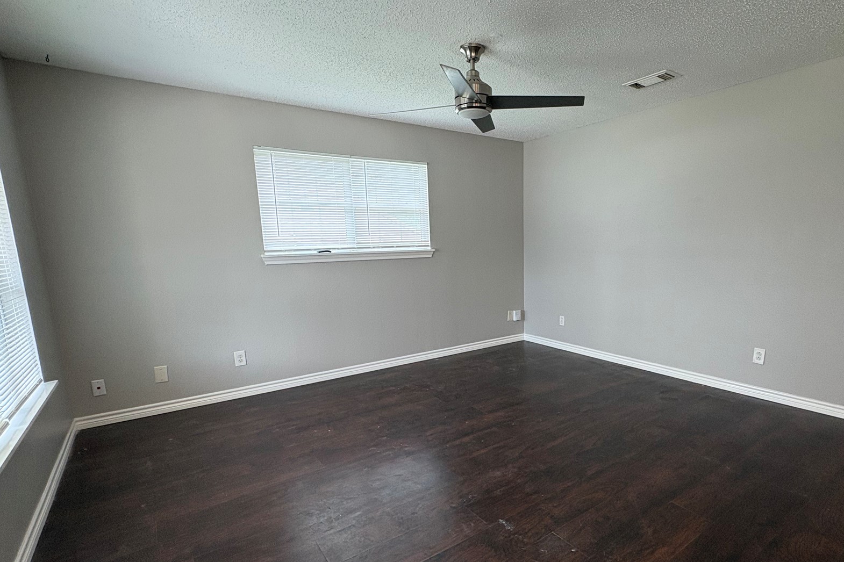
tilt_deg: -9.5
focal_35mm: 19
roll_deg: +1.5
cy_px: 318
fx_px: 445
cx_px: 482
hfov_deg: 86.4
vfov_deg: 64.3
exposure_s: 1/120
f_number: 2.2
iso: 200
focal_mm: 2.22
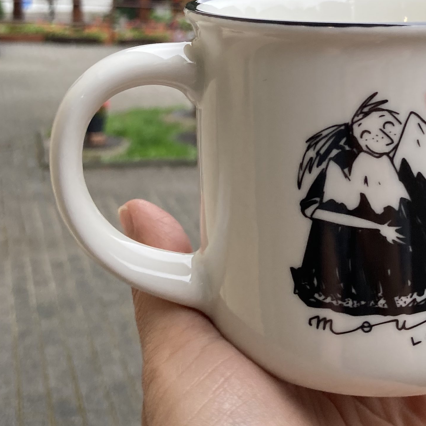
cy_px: 30
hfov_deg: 25.0
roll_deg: -1.2
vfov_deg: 24.2
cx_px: 254
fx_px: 961
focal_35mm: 69
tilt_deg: -3.9
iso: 64
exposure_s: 1/121
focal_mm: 3.99
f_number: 1.8
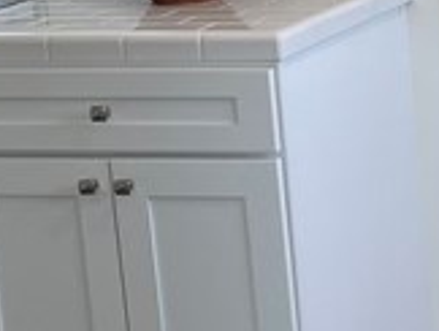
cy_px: 71
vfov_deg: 9.1
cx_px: 612
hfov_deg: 11.6
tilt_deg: -10.7
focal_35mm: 164
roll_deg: +3.9
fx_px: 2083
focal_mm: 4.2
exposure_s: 1/120
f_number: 1.6
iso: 64
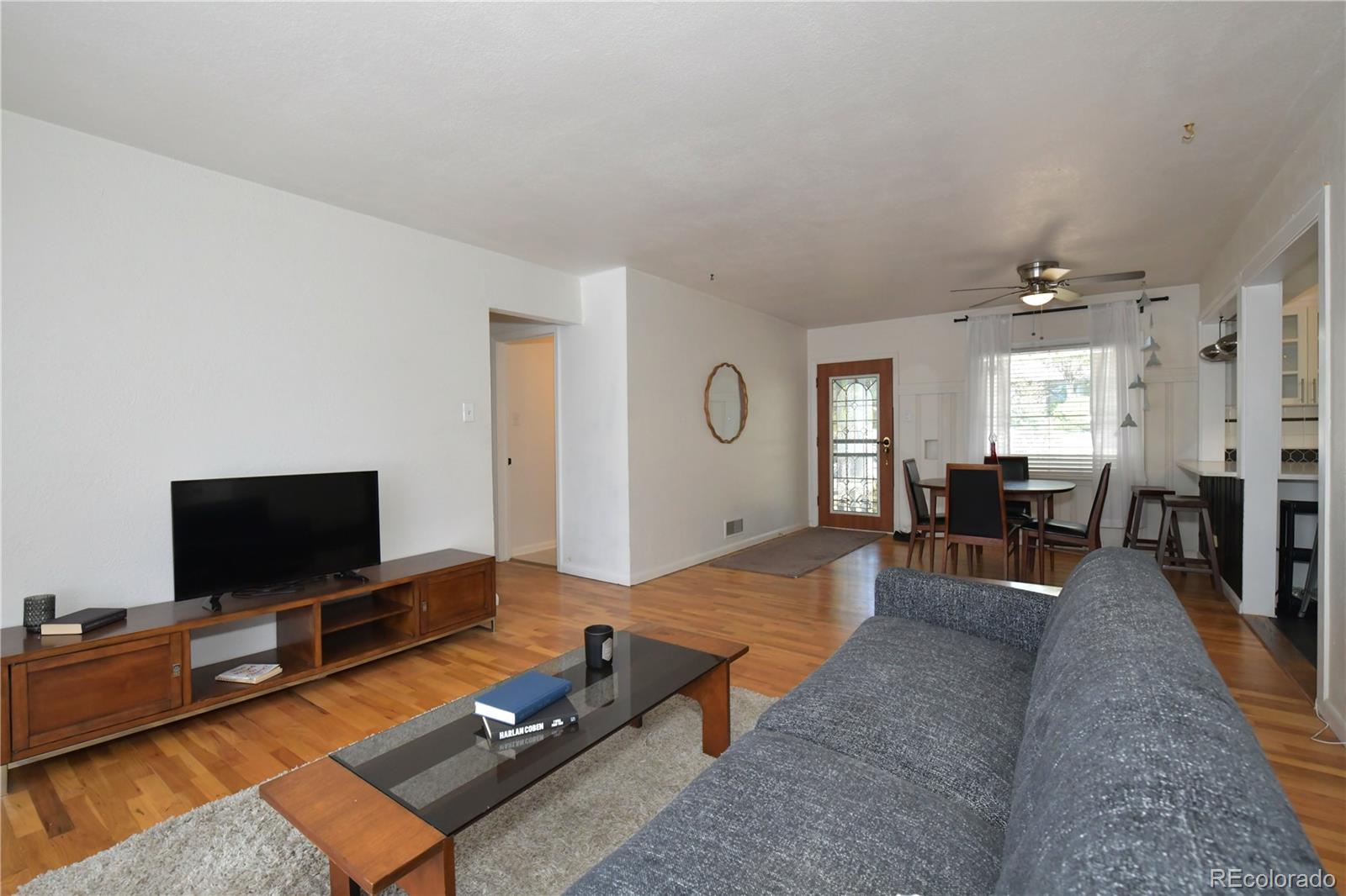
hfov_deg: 96.7
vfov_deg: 73.7
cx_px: 673
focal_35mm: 16
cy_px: 448
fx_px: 598
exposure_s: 1/250
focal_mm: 16
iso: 1250
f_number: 8
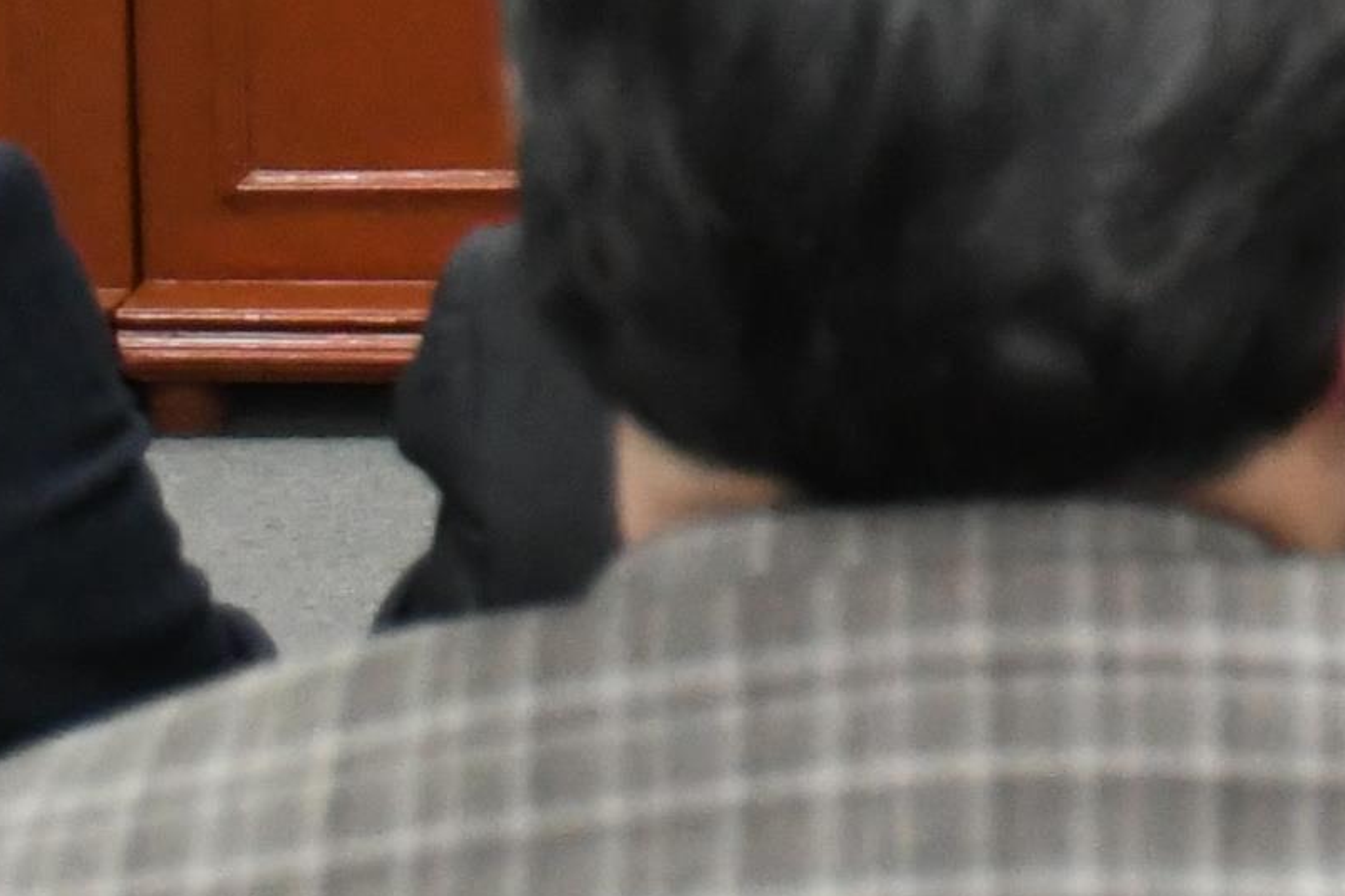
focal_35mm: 234
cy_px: -1104
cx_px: 2162
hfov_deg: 8.6
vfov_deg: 5.7
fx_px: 8740
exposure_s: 1/100
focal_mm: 30
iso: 4000
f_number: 4
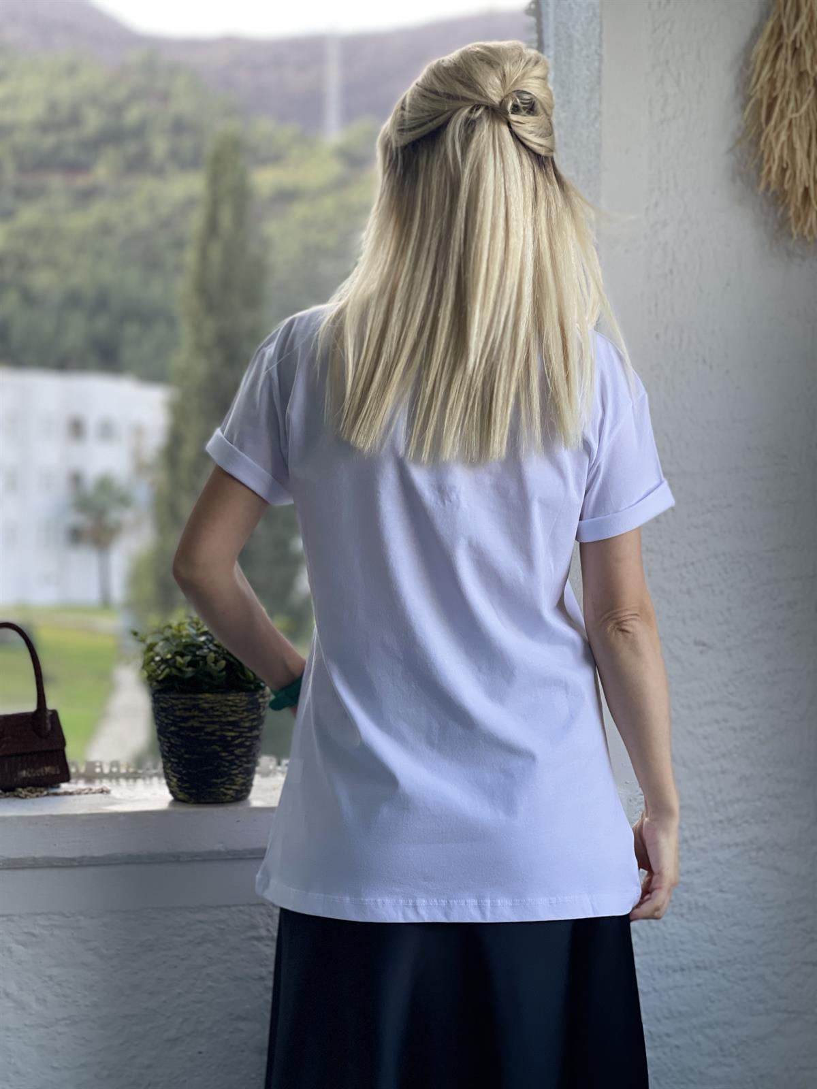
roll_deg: -0.8
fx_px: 2014
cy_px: 544
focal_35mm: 64
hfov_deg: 22.9
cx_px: 408
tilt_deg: -0.5
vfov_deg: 30.3
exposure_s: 1/121
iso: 80
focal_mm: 7.5
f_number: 2.2
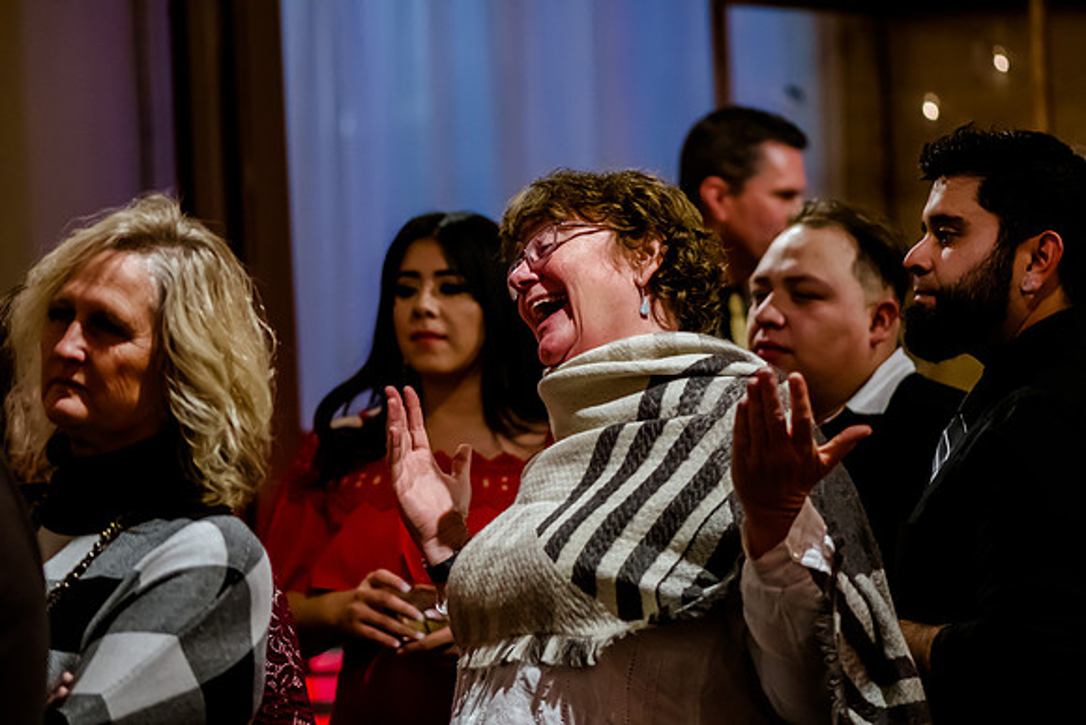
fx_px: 4752
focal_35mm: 158
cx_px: 543
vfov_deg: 8.7
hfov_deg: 13.0
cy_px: 362
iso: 4000
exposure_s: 1/160
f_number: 2.8
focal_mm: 105
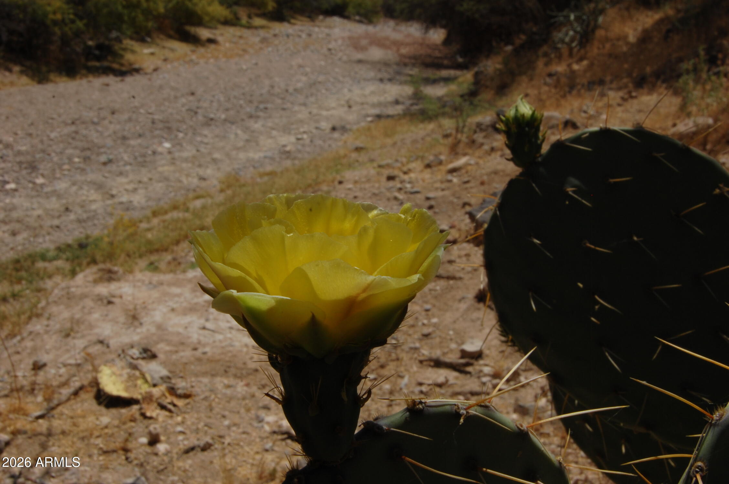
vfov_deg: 29.8
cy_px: 242
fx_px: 910
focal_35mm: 45
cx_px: 364
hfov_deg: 43.7
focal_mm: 30
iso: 200
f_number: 18
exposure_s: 1/125
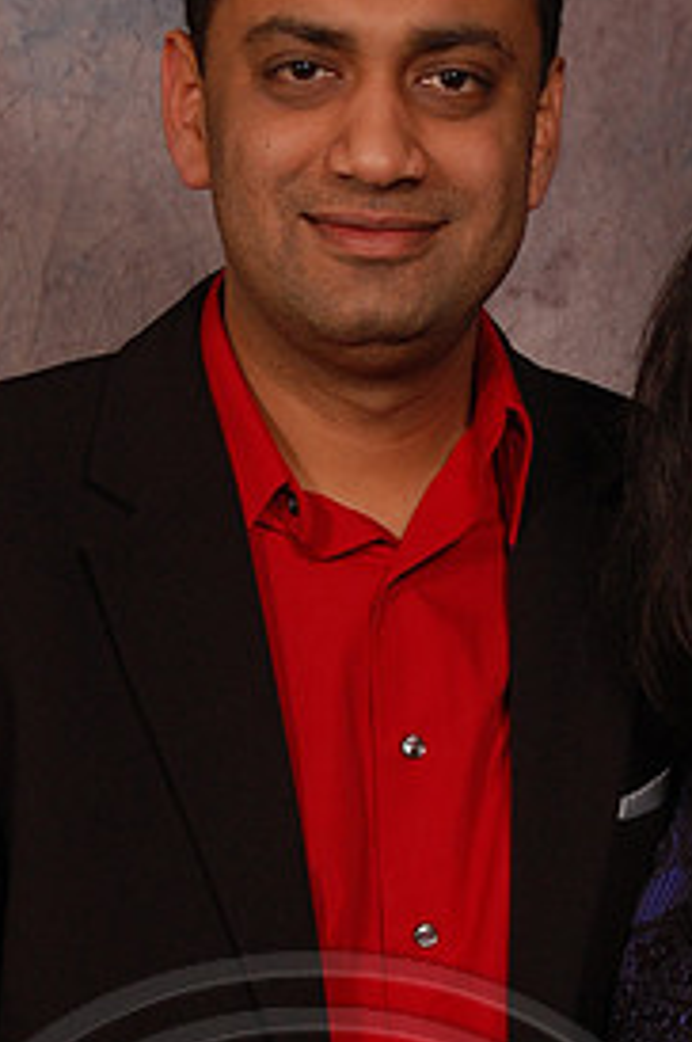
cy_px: 795
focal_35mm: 159
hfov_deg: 8.6
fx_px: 4596
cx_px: 525
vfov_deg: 12.9
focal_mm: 50
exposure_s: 1/200
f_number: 5.6
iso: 400
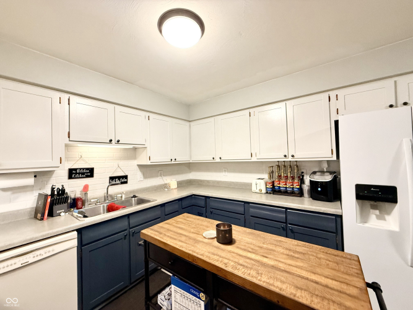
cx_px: 206
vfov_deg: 85.7
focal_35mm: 14
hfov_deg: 102.1
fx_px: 167
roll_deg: +1.8
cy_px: 155
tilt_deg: +1.3
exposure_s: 1/60
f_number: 2.2
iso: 320
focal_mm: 2.22
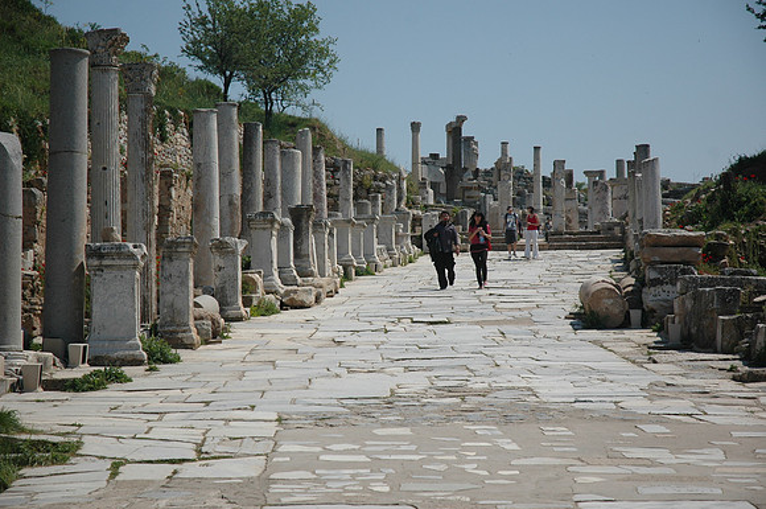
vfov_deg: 14.0
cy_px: 254
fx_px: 2072
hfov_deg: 20.9
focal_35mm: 98
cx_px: 383
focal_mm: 65
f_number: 4.5
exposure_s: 1/2000
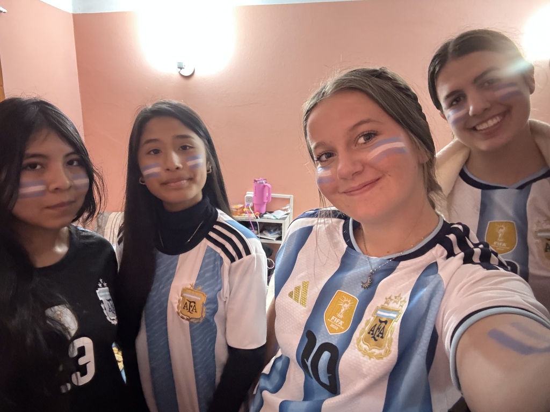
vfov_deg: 58.9
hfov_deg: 73.9
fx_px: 365
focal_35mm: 23
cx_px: 275
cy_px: 206
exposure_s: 1/17
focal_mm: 2.69
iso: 800
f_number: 1.9
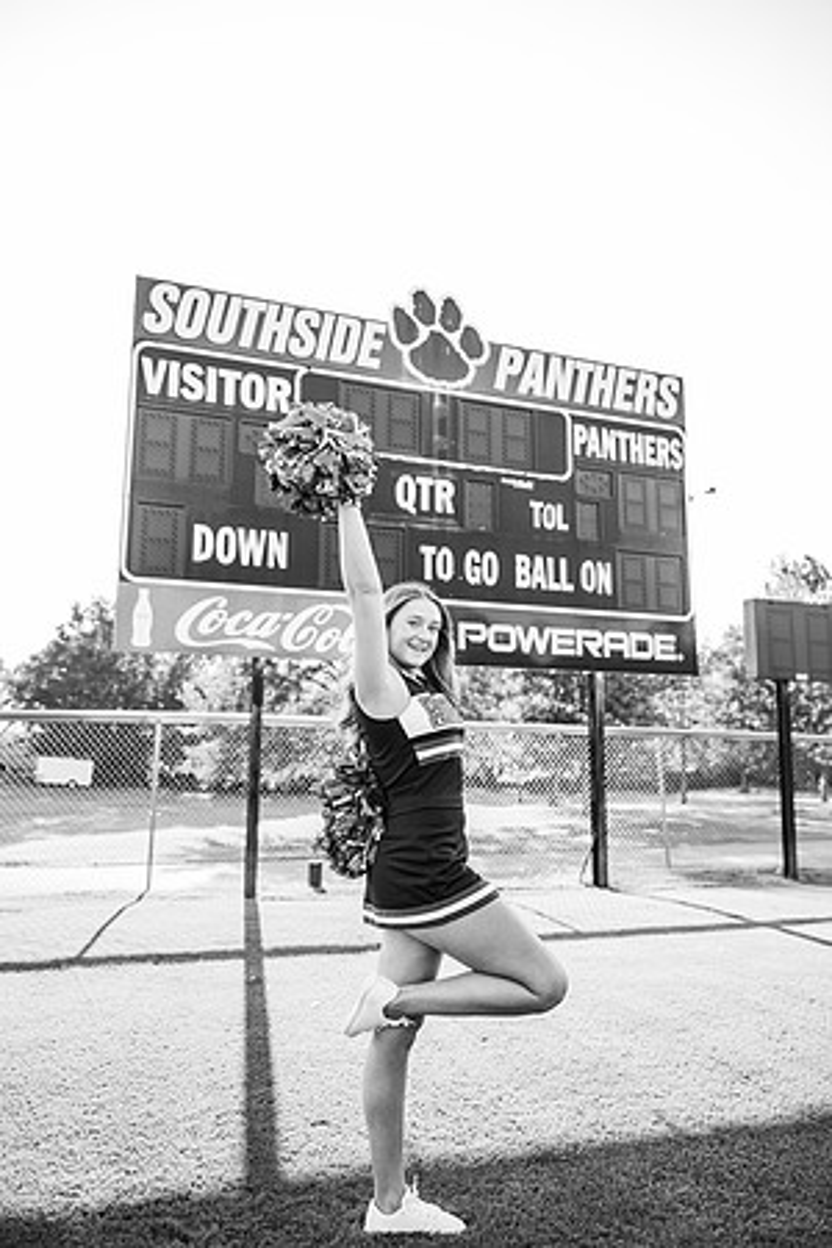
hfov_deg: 53.1
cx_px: 416
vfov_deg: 73.7
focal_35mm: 24
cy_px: 624
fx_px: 832
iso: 200
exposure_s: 1/500
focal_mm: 24
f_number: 2.8
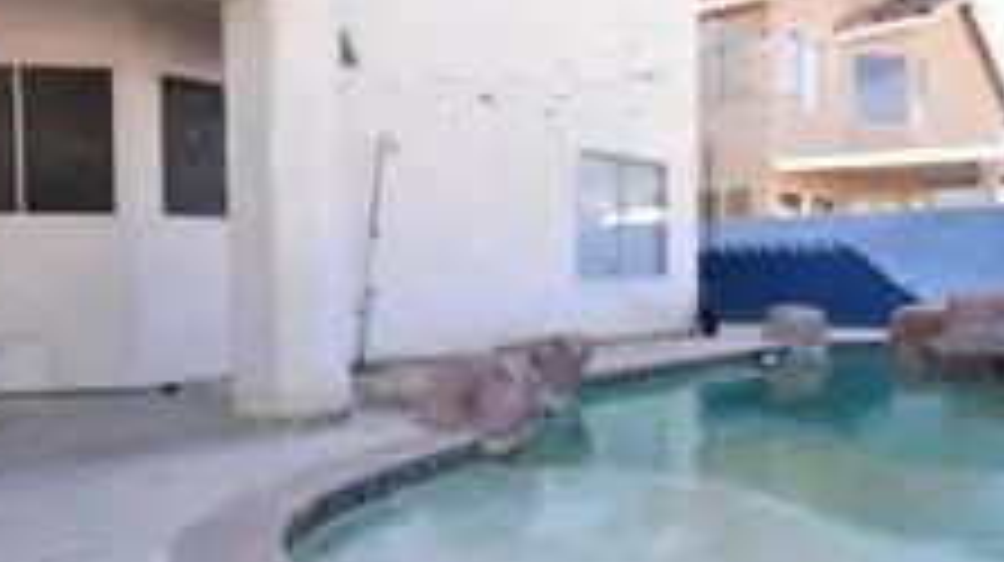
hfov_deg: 59.7
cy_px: 299
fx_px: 864
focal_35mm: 32
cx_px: 617
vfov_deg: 36.1
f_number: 4.8
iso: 4000
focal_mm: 11.5
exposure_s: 1/4000
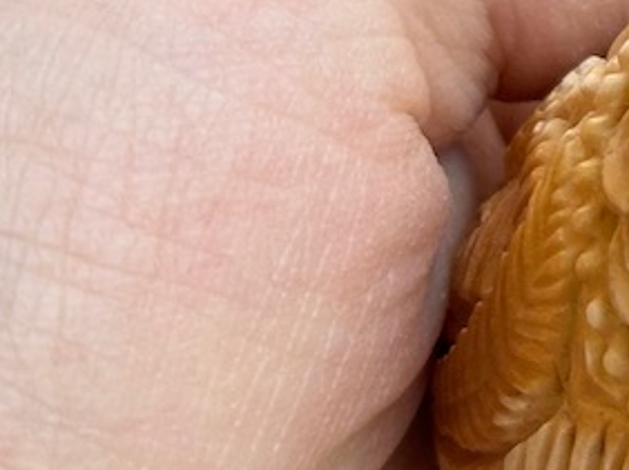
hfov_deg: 8.5
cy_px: -200
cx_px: 1332
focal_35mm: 218
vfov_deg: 6.7
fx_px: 3958
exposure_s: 1/279
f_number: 1.78
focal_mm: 6.86
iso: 64
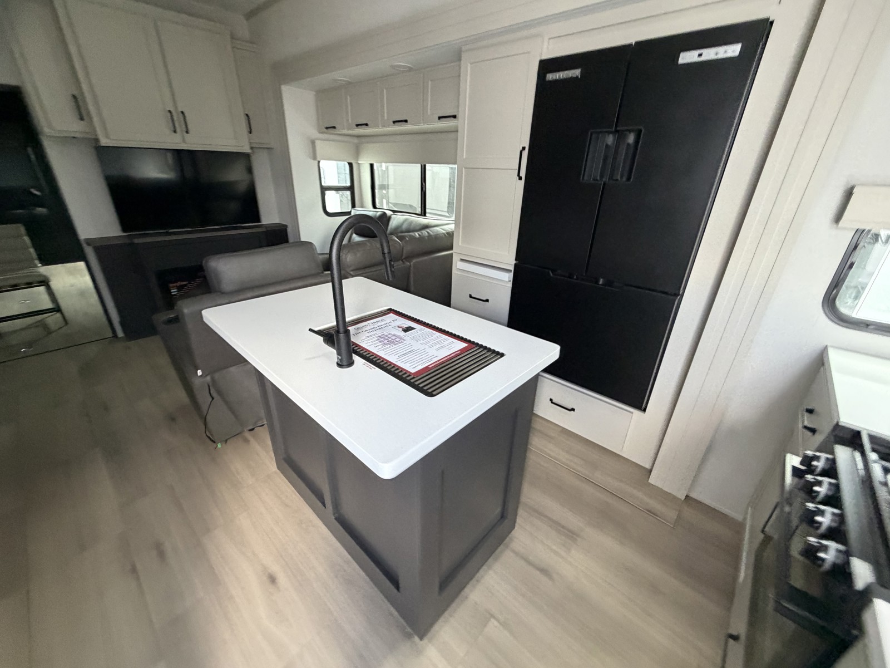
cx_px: 445
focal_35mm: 14
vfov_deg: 85.7
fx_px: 360
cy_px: 334
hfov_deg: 102.1
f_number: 2.2
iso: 400
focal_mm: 2.22
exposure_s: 1/60
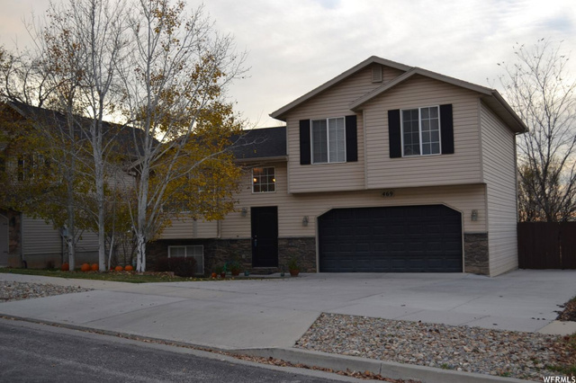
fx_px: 696
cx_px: 288
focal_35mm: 44
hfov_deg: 45.0
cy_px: 192
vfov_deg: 30.8
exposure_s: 1/125
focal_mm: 29
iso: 125
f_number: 4.5
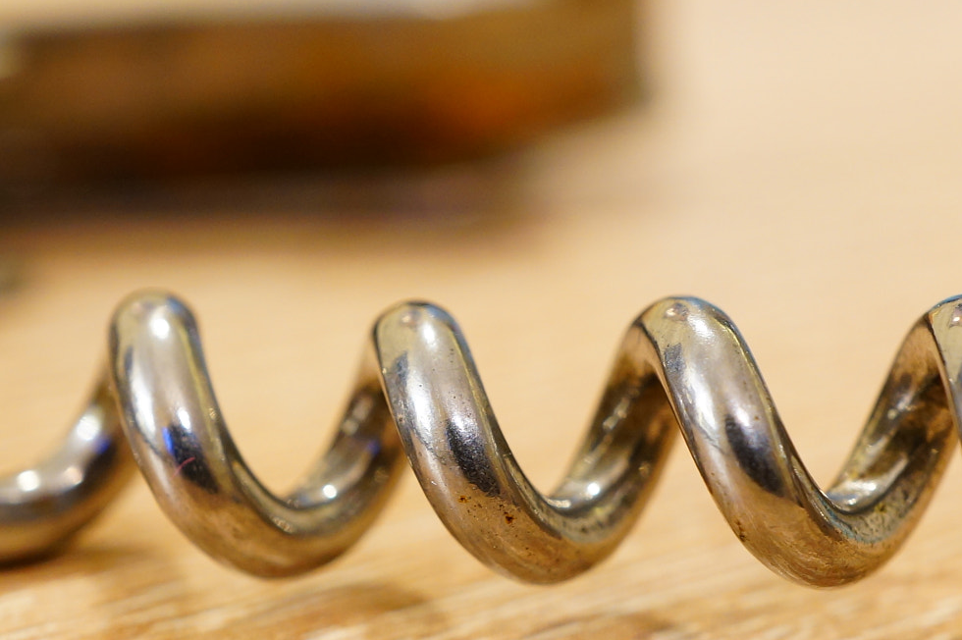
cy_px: 407
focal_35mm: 94
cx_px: 510
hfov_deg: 21.7
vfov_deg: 14.5
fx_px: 2510
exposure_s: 1/1.25
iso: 400
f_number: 11
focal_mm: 30
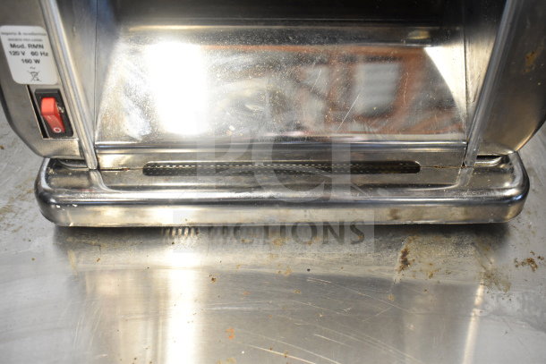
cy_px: 182
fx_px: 592
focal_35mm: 39
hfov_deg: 49.5
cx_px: 273
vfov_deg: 34.2
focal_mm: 26
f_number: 4
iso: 2000
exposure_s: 1/40
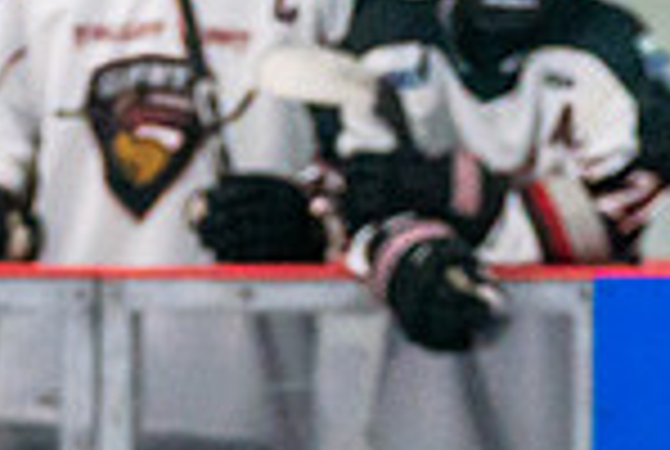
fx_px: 18909
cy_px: 981
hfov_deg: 2.0
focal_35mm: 1014
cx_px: -67
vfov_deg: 1.4
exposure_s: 1/1250
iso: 3200
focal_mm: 152
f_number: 2.8
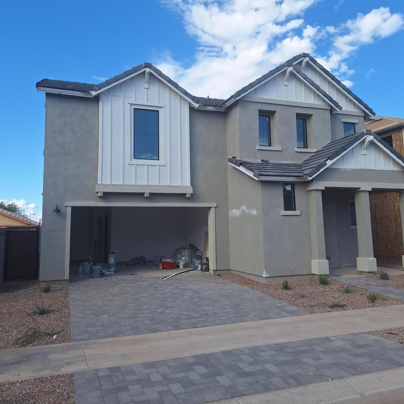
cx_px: 208
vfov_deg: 57.2
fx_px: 370
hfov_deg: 57.3
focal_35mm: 28
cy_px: 184
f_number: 1.8
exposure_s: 1/1980
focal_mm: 5.54
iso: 40
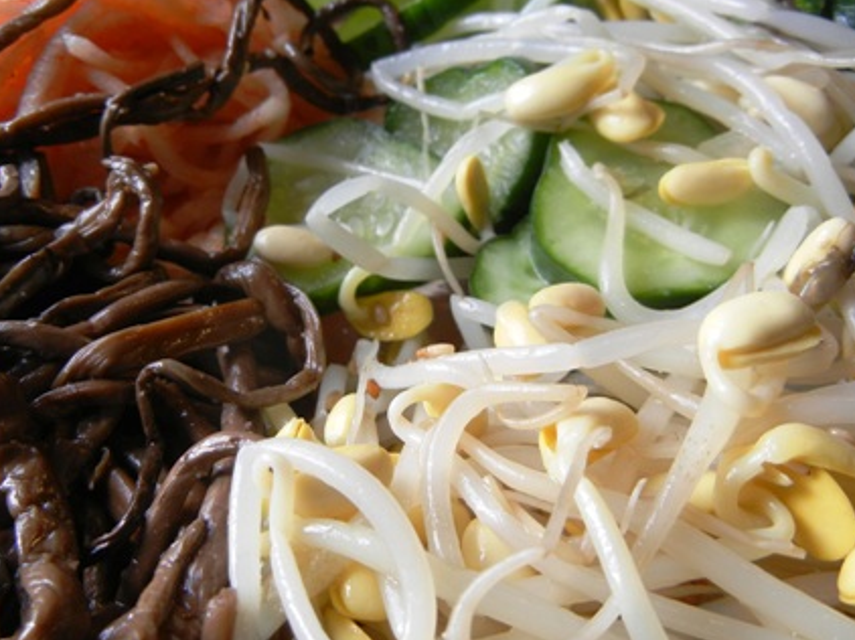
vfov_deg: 38.6
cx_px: 375
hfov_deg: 50.0
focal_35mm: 37
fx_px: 913
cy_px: 326
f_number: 3.5
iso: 160
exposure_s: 1/95.3
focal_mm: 5.4
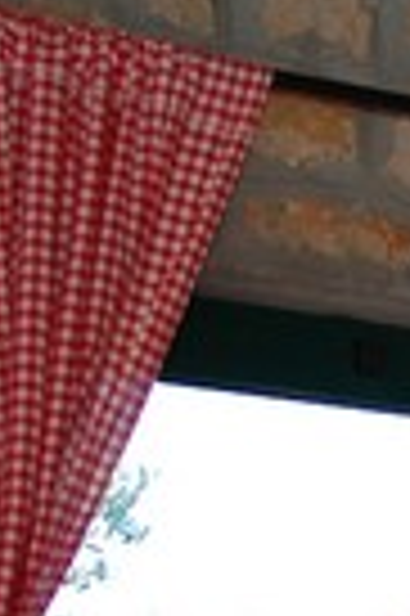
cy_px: 998
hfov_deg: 6.3
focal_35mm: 193
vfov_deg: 10.2
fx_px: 3305
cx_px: 1397
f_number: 5
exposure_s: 1/100
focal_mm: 22
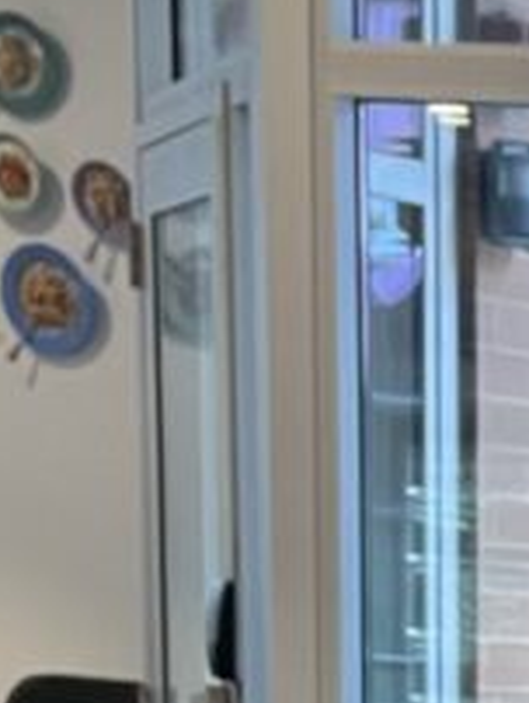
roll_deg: -3.3
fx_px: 3802
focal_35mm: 187
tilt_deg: -14.6
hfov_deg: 7.3
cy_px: 1561
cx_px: 1378
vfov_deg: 9.6
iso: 160
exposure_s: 1/60
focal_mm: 5.1
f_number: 1.6
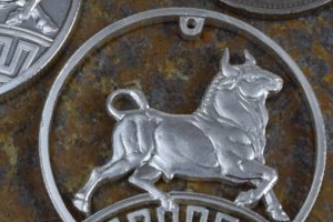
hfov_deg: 15.2
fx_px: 1249
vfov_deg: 10.2
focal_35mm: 135
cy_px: 74
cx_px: 125
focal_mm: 45
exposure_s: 1/10
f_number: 32
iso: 500
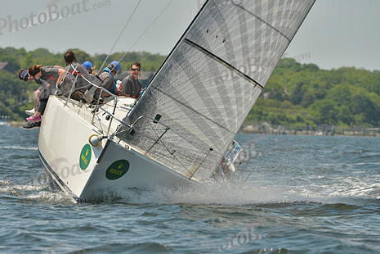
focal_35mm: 387
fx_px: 4085
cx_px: 154
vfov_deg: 3.6
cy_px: 121
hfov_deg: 5.3
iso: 280
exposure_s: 1/1250
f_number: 7.1
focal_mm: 310
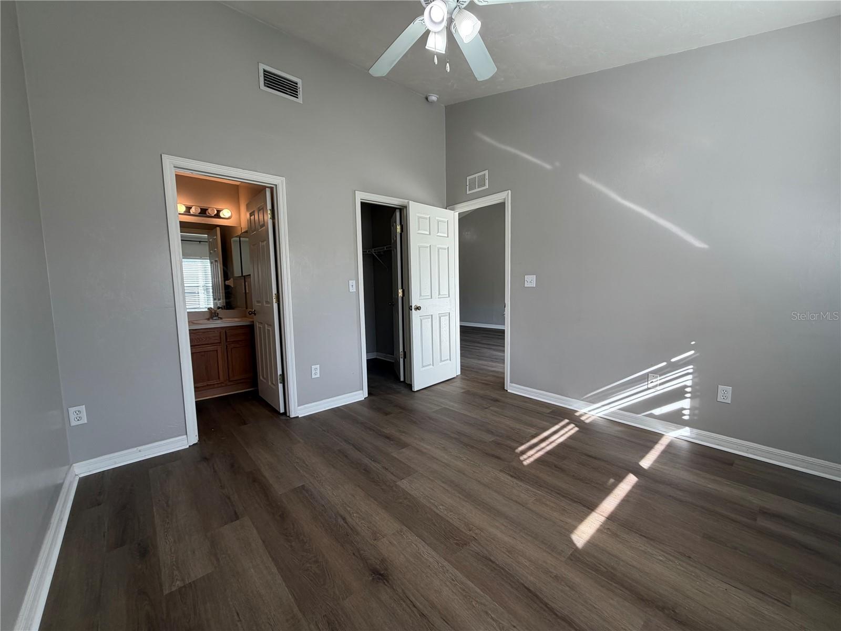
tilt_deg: -3.4
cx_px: 420
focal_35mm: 14
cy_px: 316
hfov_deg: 102.1
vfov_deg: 85.7
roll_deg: +1.7
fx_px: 340
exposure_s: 1/120
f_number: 2.2
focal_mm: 2.22
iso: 80
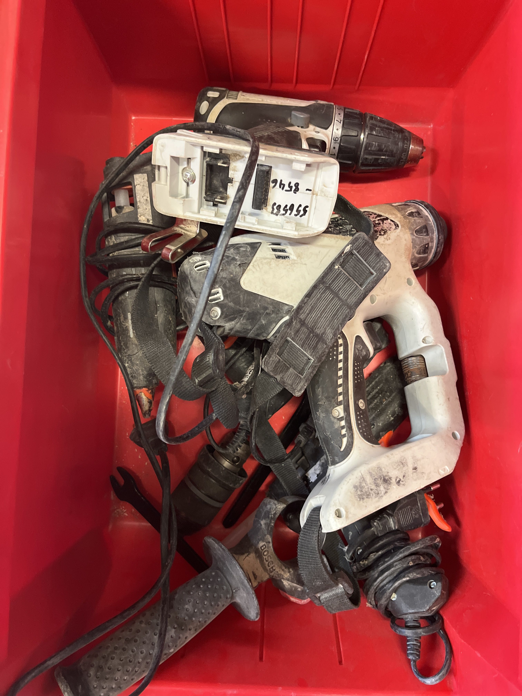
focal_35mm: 26
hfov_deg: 53.1
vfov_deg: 67.3
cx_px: 261
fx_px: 523
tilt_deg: -87.3
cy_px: 348
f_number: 1.6
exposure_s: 1/33
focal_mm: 5.1
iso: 400
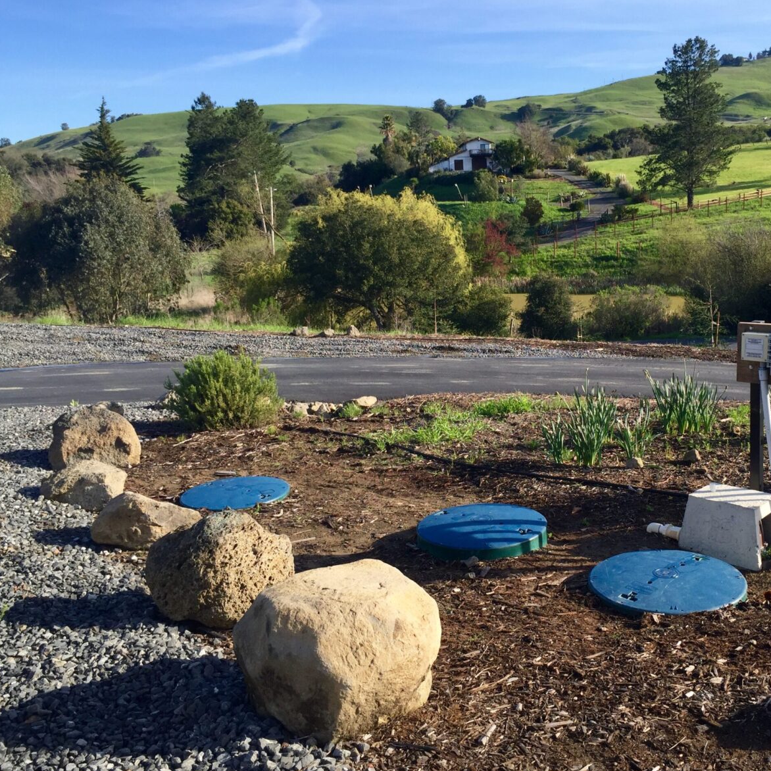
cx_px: 510
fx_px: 882
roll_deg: +2.1
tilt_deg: -11.5
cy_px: 384
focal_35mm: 35
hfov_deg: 46.5
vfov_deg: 47.2
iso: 32
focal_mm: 4.15
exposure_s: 1/824
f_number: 2.2
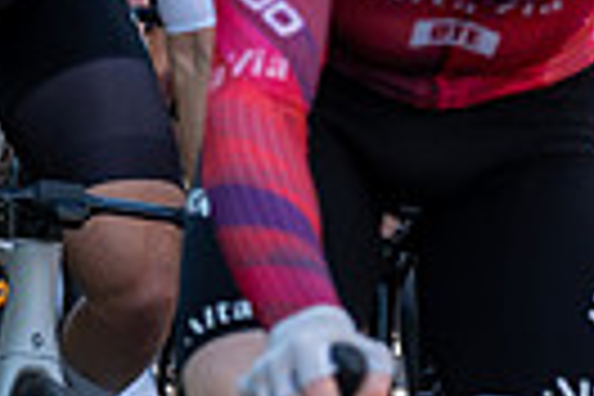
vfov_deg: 3.4
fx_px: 6649
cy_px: -236
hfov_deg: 5.0
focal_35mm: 403
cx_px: -495
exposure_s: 1/1000
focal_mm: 92
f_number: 5.6
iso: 800
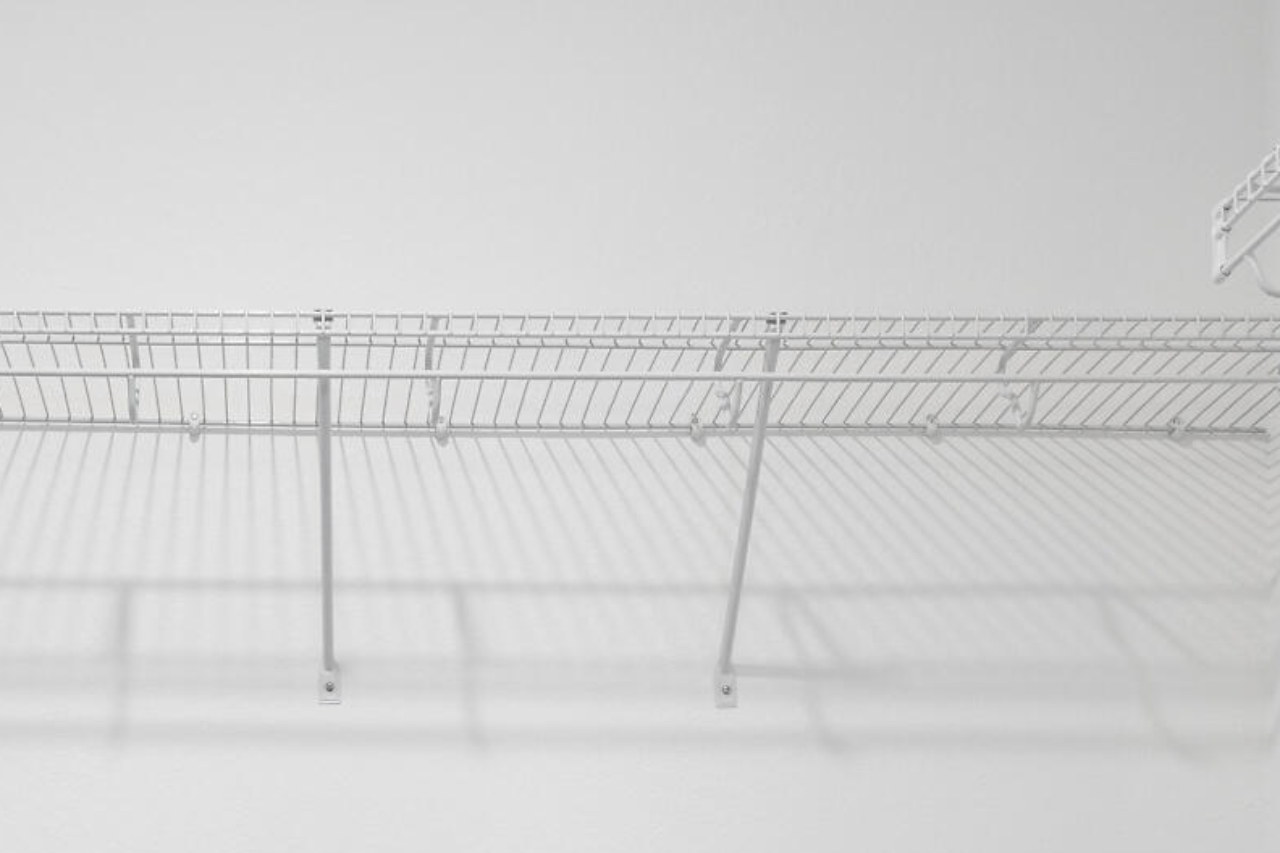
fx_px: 1884
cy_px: 1121
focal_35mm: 53
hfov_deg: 37.1
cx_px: 411
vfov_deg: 22.7
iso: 200
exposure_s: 1/15
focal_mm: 14
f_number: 8
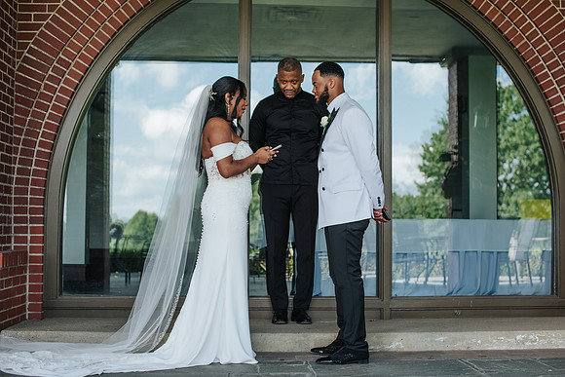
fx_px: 856
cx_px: 303
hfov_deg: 36.5
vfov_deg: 24.8
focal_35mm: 55
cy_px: 175
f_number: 3.2
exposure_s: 1/160
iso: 100
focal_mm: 50
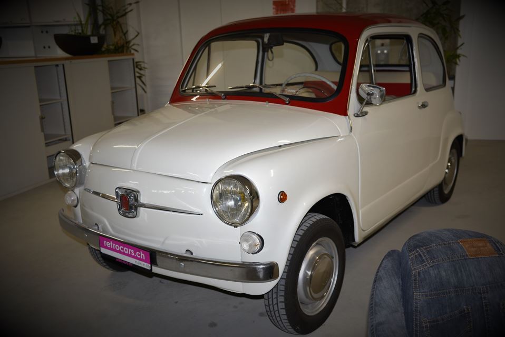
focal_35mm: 34
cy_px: 168
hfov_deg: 55.8
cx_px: 252
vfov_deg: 38.9
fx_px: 477
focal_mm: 34
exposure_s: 1/60
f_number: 4
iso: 400
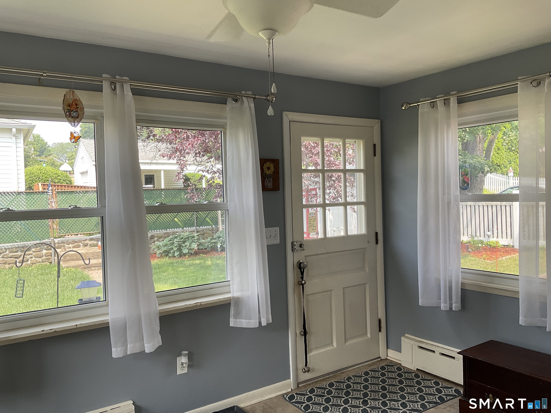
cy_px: 206
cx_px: 276
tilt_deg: -1.7
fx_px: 462
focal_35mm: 29
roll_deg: +1.9
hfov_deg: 61.7
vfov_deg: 48.2
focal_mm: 3
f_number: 1.8
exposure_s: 1/122
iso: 25
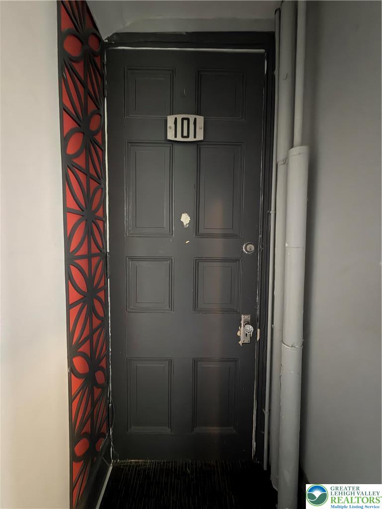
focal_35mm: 14
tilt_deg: -3.6
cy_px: 254
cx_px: 191
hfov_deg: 85.7
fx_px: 206
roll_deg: -0.1
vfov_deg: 102.1
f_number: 2.2
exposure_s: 1/9
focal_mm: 2.22
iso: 1000
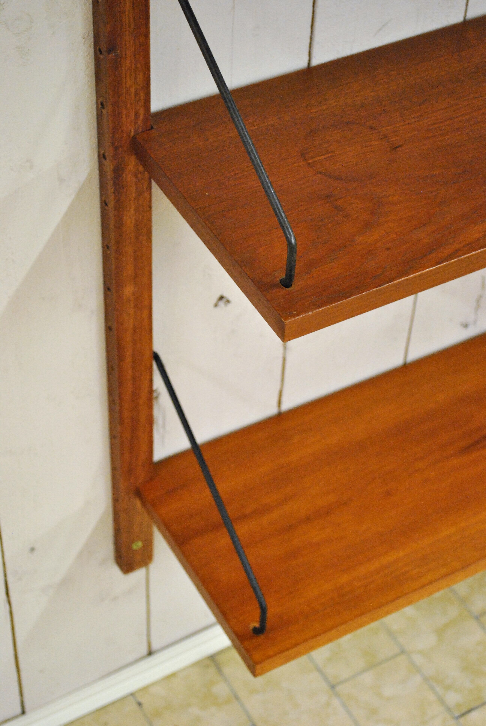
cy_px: 363
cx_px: 243
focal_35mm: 69
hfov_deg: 19.8
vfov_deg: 29.2
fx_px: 1393
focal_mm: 46
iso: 1000
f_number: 5.3
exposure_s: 1/30
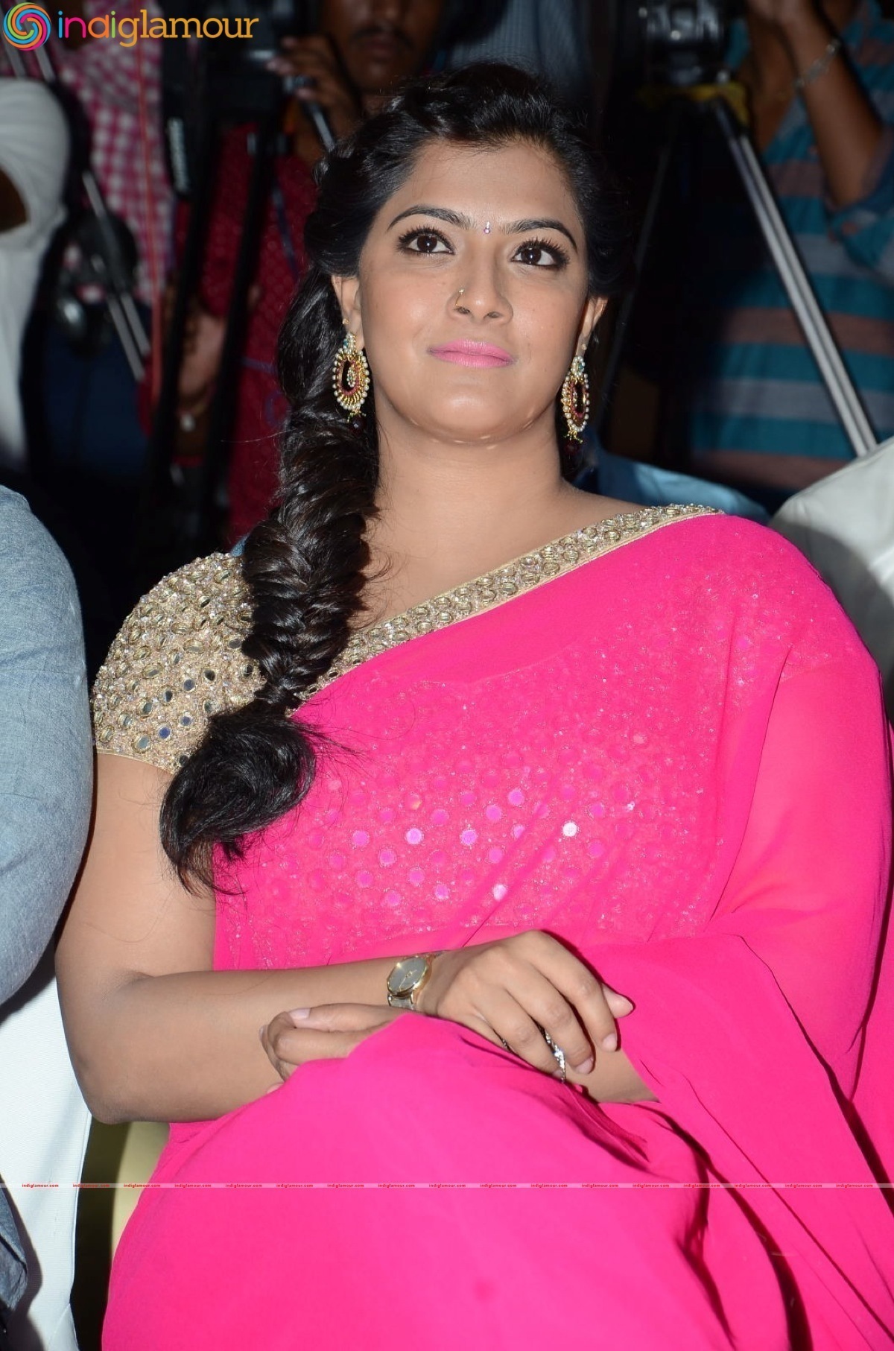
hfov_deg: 9.3
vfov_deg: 14.0
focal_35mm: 147
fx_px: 5503
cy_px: 676
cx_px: 447
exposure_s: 1/125
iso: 400
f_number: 6.3
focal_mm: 98
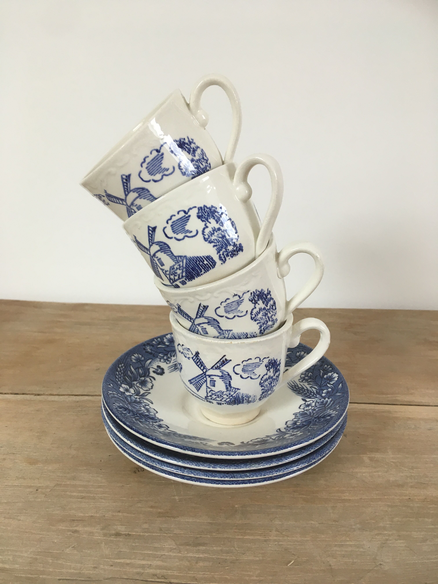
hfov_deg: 48.2
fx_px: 489
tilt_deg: -18.8
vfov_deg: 61.7
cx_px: 219
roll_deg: -1.7
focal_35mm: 29
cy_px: 292
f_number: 2.2
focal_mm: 4.15
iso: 80
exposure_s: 1/33
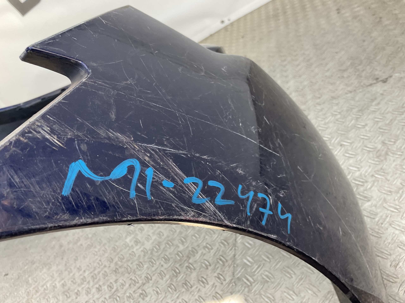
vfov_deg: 48.2
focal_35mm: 29
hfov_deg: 61.7
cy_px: 152
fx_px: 339
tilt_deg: -29.9
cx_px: 202
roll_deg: +35.5
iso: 40
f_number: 1.8
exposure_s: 1/120
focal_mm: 3
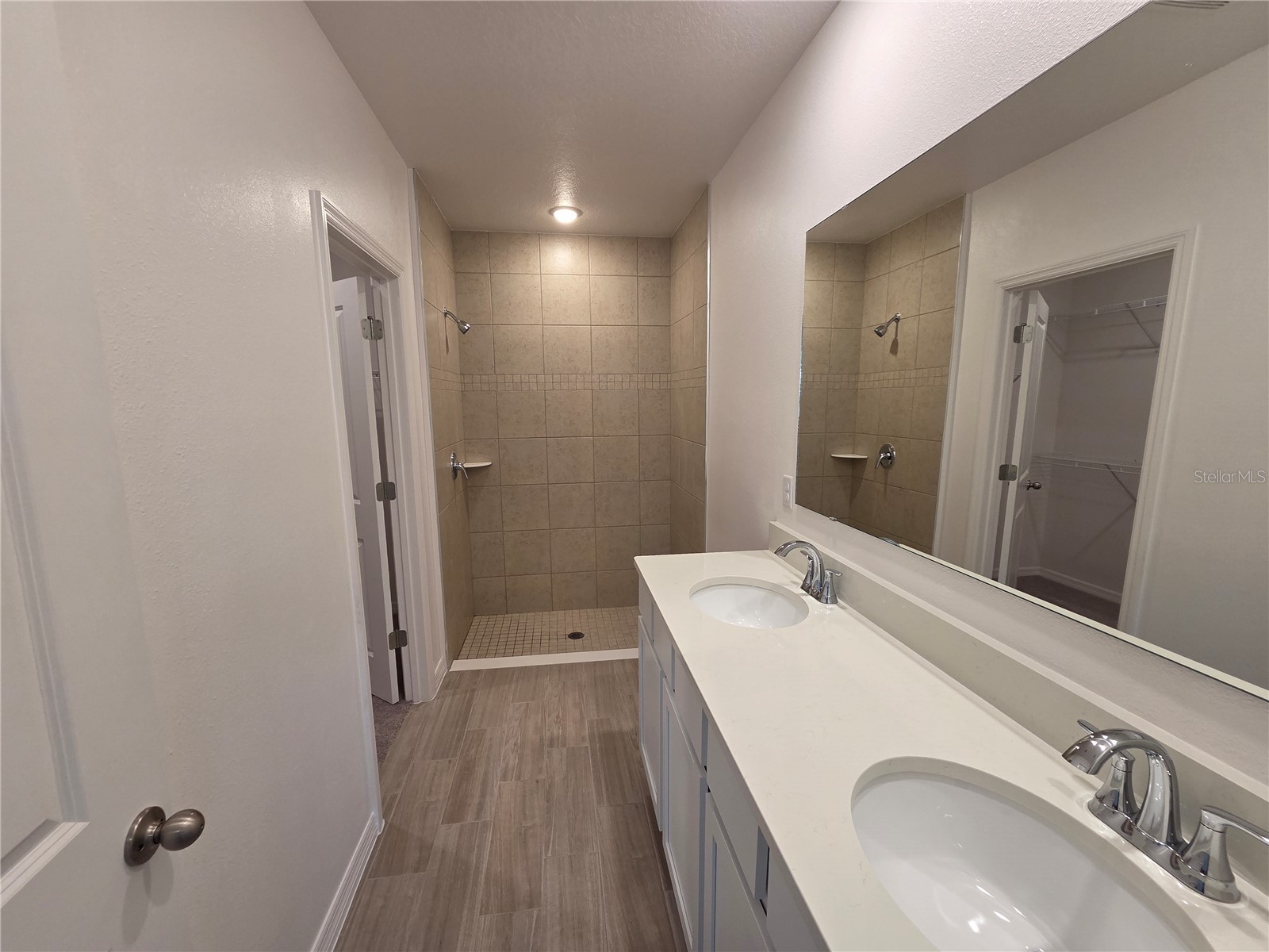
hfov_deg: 106.2
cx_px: 634
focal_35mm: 13
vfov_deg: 89.9
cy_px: 476
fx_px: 477
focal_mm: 2.2
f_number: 2.2
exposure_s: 1/120
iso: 160
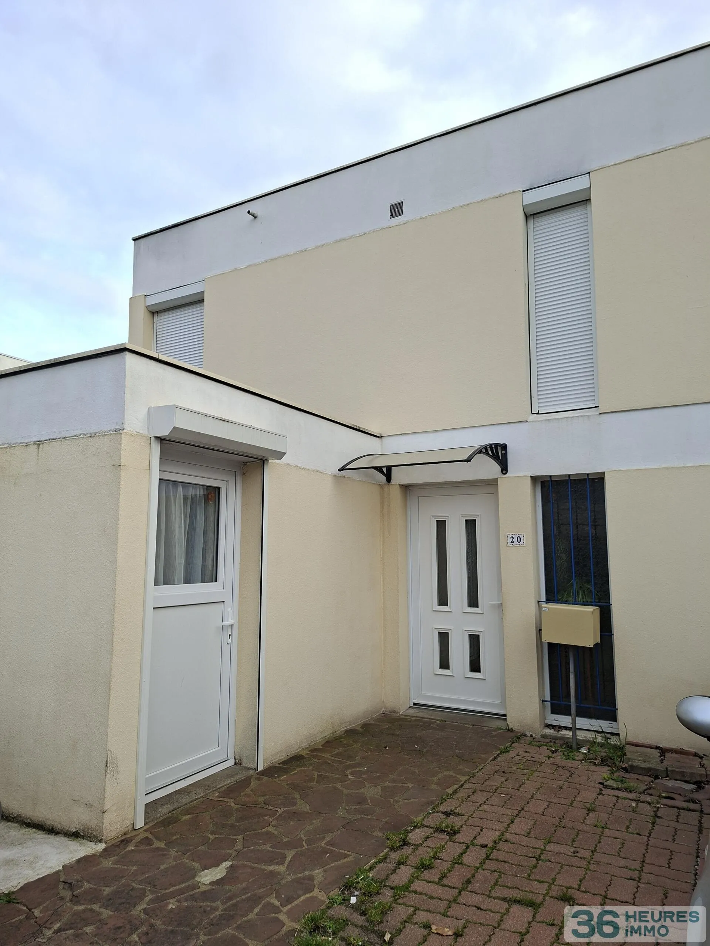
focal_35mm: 23
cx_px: 355
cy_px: 473
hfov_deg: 58.9
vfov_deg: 73.9
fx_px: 629
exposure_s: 1/414
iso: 50
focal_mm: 5.54
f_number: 1.8
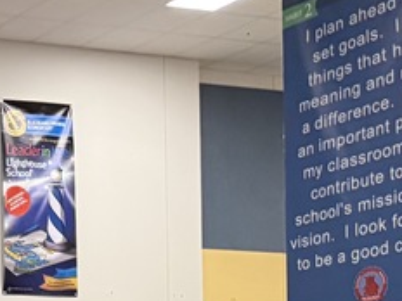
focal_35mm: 106
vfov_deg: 13.3
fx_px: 1231
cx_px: -466
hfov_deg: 14.5
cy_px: 436
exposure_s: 1/60
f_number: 1.78
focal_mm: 6.76
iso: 320
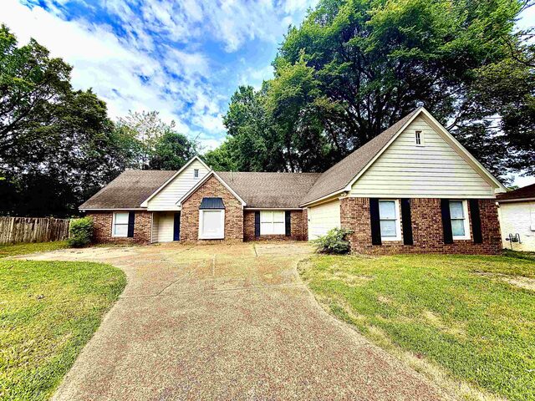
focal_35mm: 14
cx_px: 268
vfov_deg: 85.7
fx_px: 216
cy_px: 200
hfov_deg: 102.1
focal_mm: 2.22
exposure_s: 1/527
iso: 40
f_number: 2.2
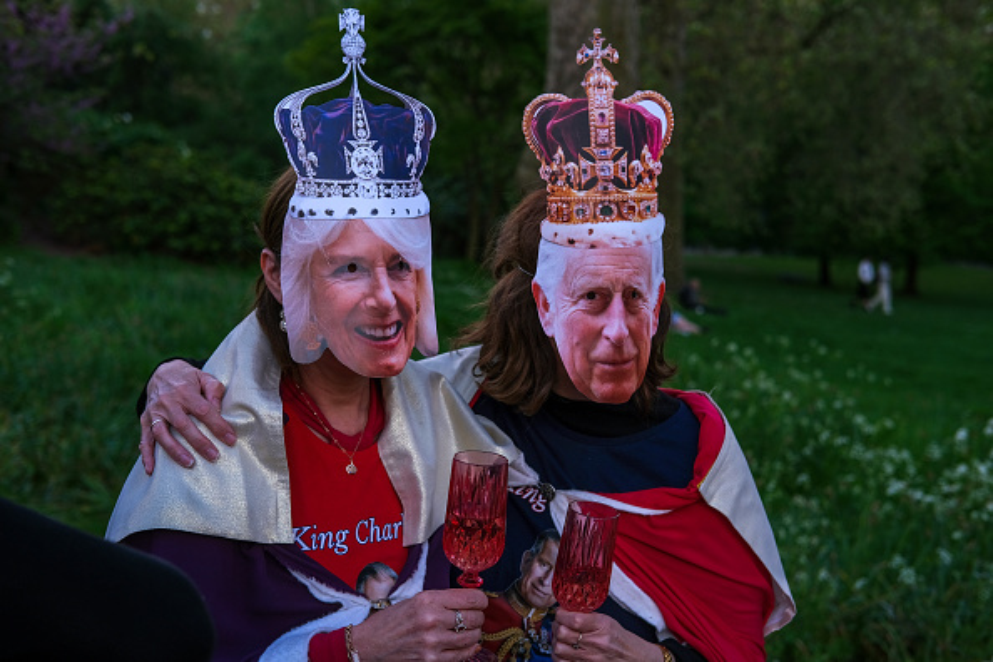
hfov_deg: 37.5
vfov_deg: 25.5
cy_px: 331
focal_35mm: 53
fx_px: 1462
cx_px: 496
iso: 250
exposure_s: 1/400
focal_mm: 35
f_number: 3.6
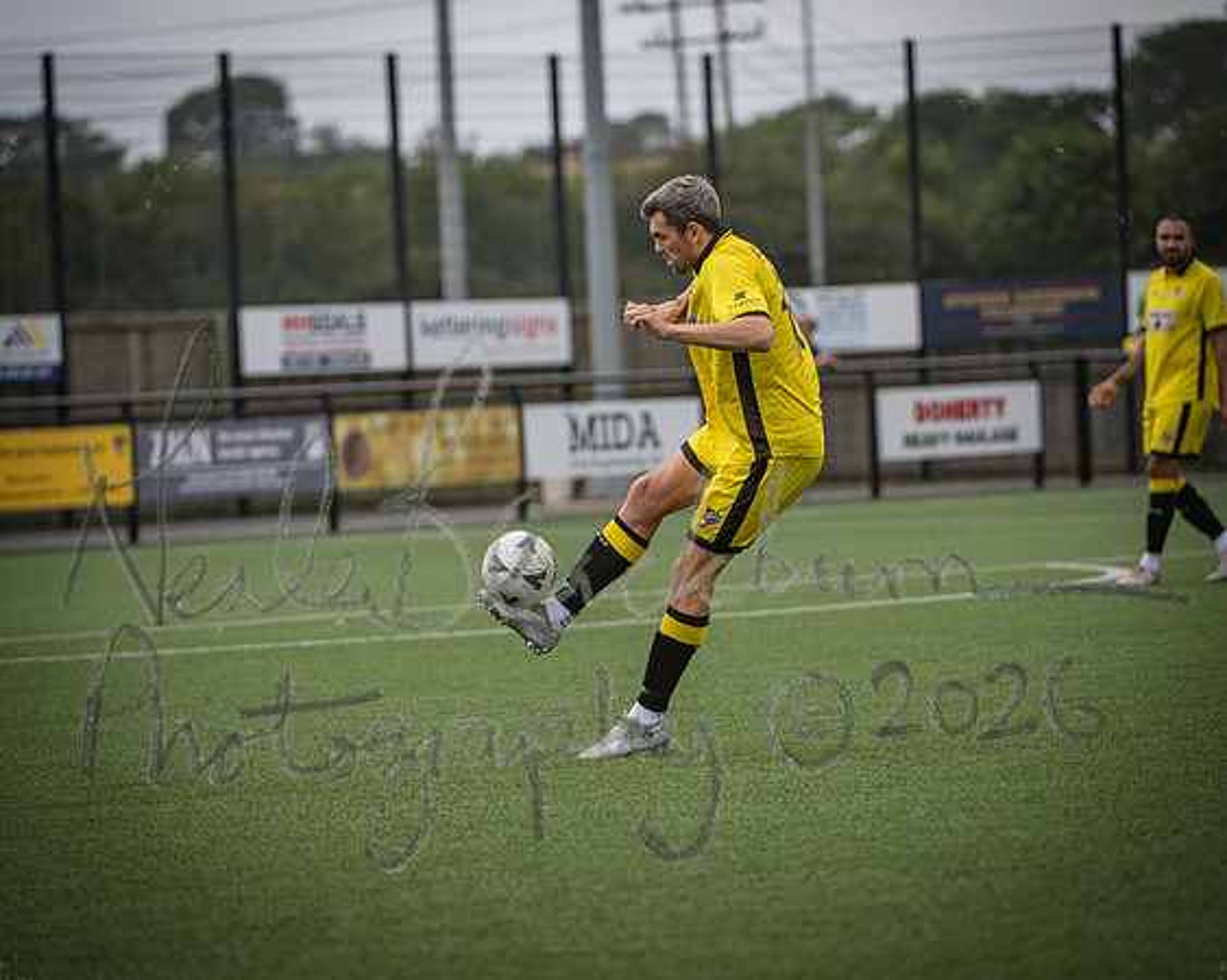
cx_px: 614
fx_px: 8181
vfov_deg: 6.9
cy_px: 490
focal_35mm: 225
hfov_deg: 8.6
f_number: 4
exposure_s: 1/1600
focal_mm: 200
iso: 400
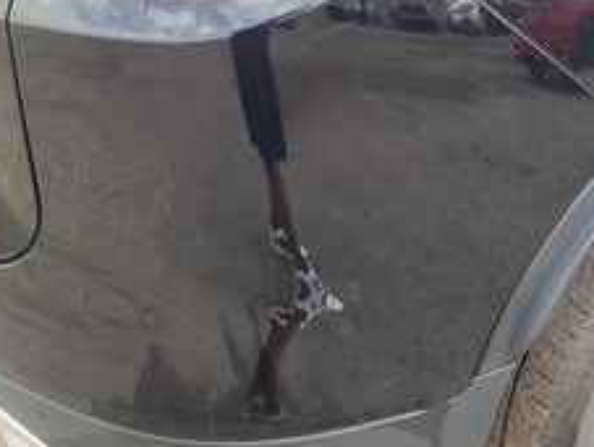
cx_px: 447
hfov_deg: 36.5
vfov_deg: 28.5
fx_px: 877
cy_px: 157
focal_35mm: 51
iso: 25
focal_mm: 3
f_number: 1.8
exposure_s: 1/177
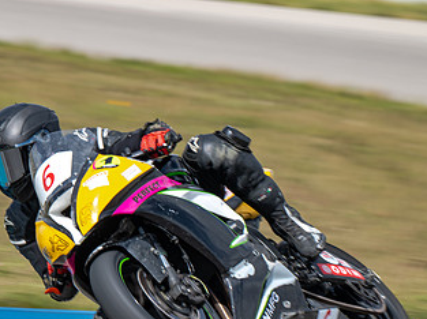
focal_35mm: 821
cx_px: 4
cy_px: 223
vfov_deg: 1.8
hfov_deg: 2.4
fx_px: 10116
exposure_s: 1/160
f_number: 11
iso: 64
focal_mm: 390
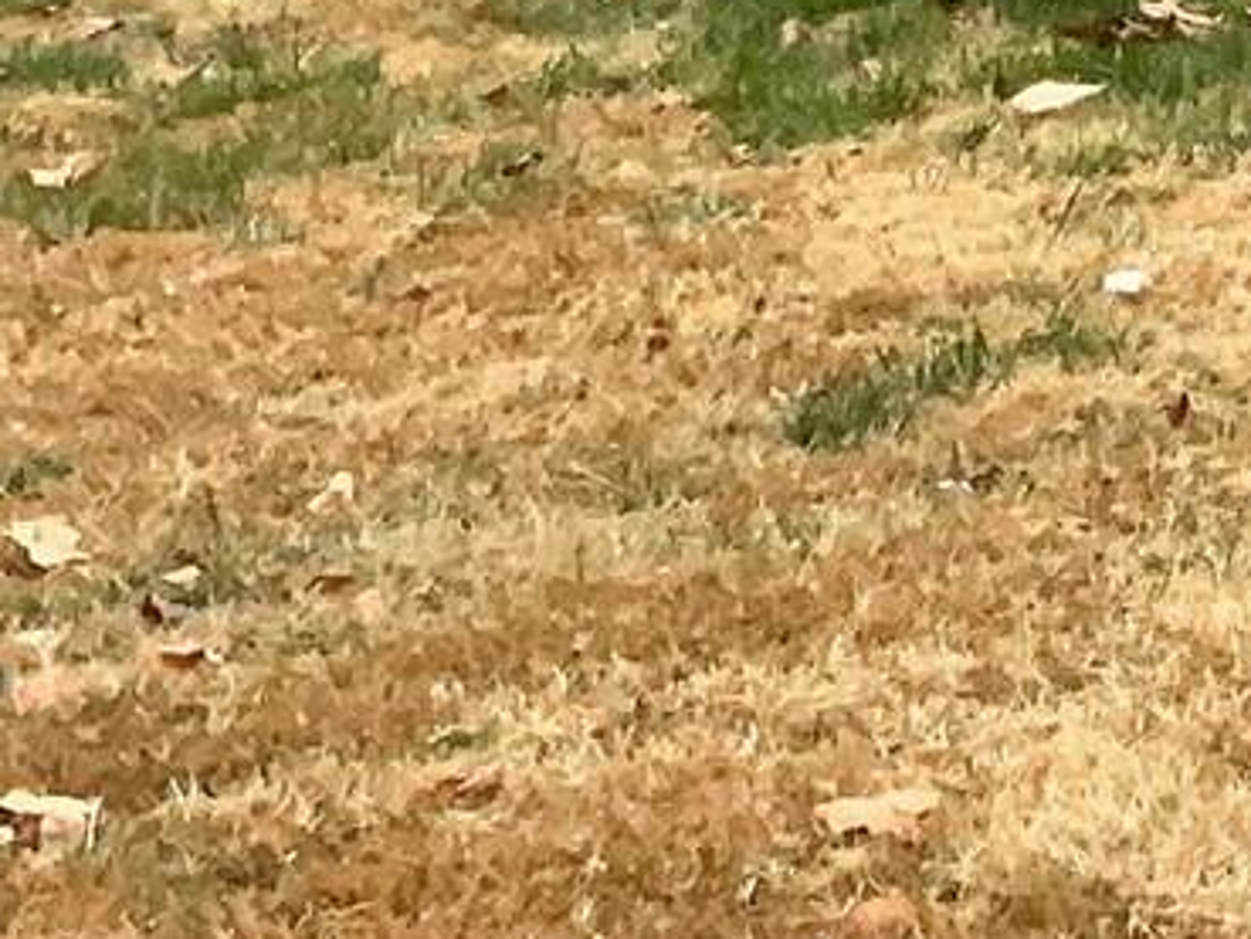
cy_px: -1349
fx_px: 5820
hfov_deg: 11.4
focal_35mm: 161
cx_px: 2224
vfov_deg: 8.4
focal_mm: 3
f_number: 1.8
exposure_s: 1/122
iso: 32
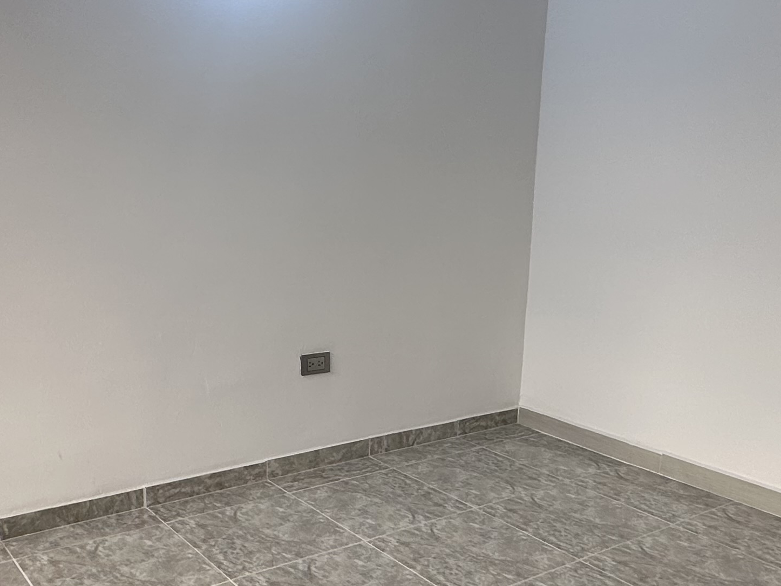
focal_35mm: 39
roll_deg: -2.2
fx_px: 880
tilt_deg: -11.4
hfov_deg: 47.8
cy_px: 376
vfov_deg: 36.6
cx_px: 377
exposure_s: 1/120
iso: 64
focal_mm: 2.22
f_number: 2.2
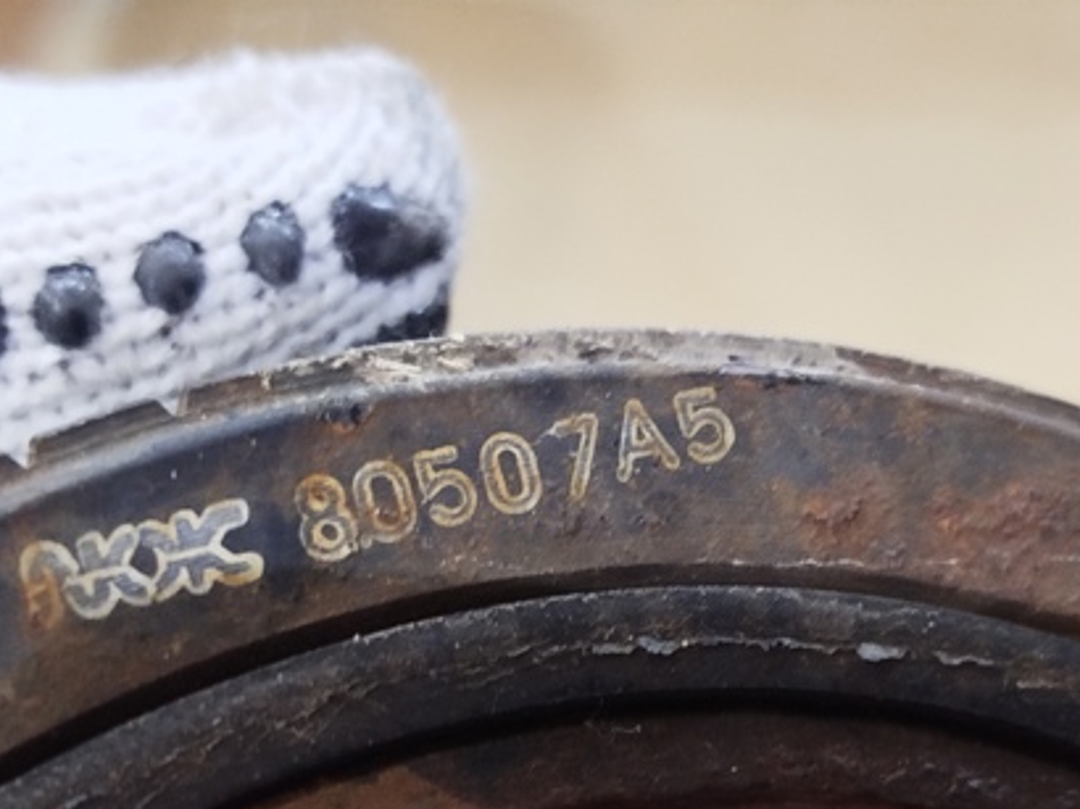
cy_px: 617
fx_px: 2339
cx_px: 598
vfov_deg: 19.5
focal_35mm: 75
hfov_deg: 26.0
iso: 320
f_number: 1.7
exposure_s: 1/20
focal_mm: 5.31
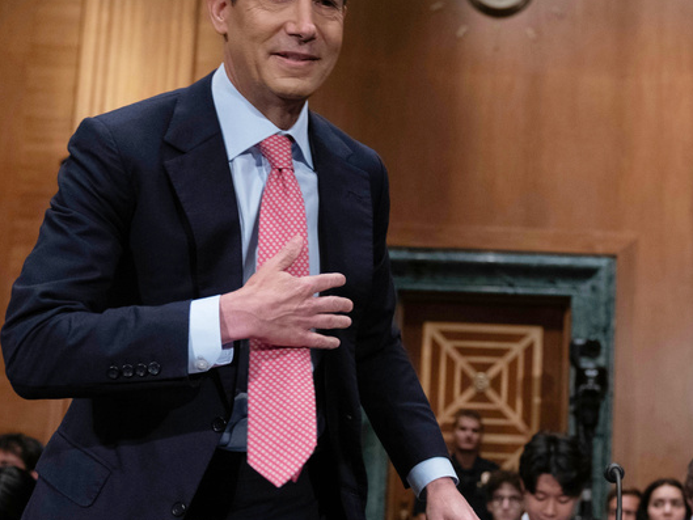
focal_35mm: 67
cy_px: 334
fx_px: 1342
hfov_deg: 28.7
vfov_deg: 21.9
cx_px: 477
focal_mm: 36
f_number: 3.2
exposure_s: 1/320
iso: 3200
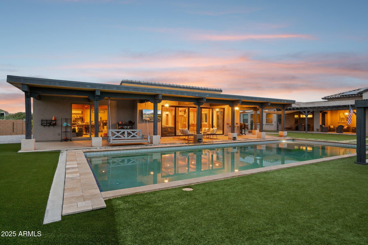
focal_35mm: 20
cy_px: 122
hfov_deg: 85.4
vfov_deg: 63.2
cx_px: 184
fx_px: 199
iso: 320
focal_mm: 19.5
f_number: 8
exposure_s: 1/3.33
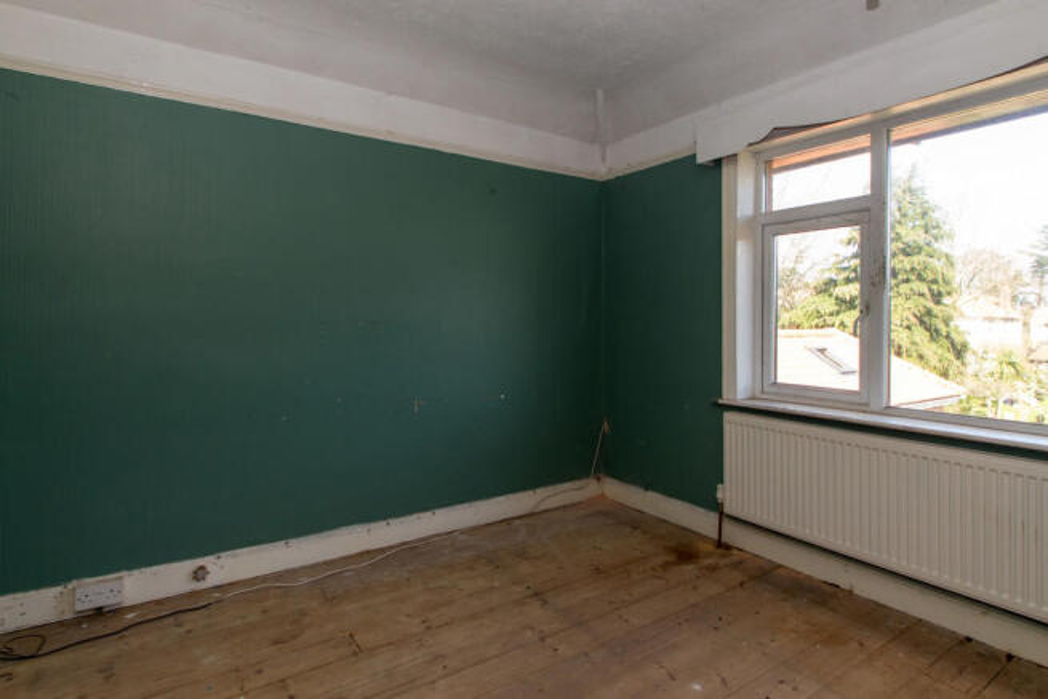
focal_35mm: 18
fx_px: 524
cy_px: 350
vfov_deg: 67.4
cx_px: 524
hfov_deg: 90.0
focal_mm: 12
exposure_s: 1/40
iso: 200
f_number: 8
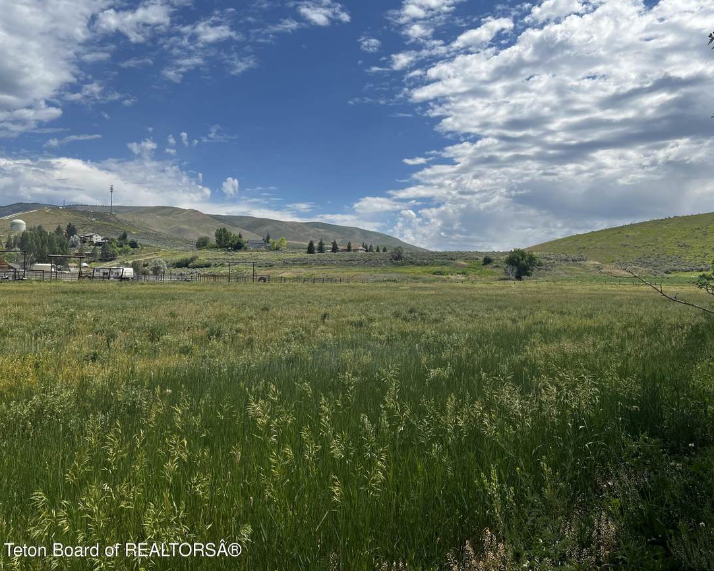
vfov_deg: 48.4
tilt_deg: +0.6
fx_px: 634
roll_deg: -1.0
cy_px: 262
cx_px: 367
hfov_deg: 58.8
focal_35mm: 30
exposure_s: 1/7463
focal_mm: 5.7
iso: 50
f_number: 1.5
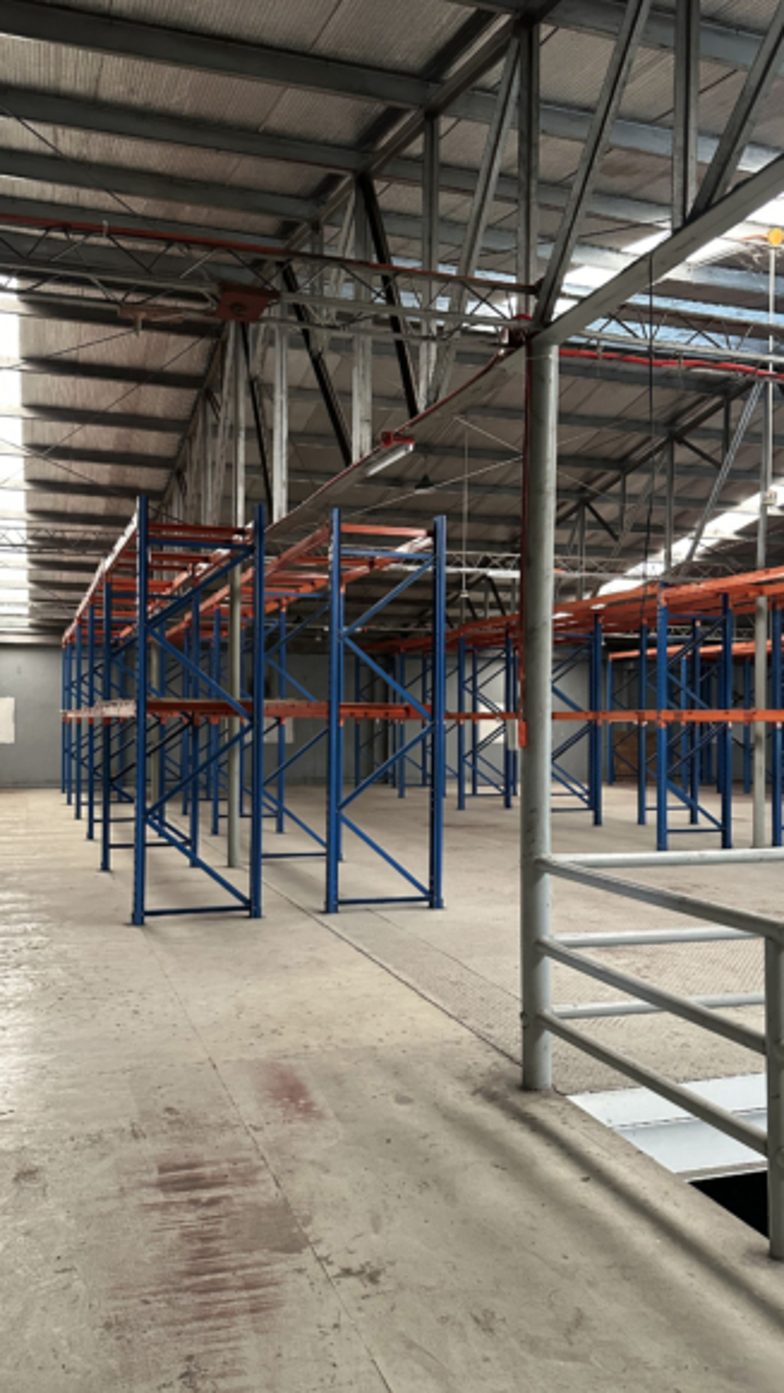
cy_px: 702
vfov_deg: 69.9
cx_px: 326
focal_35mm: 27
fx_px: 997
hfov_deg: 42.8
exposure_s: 1/60
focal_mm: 6.86
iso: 640
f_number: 1.78
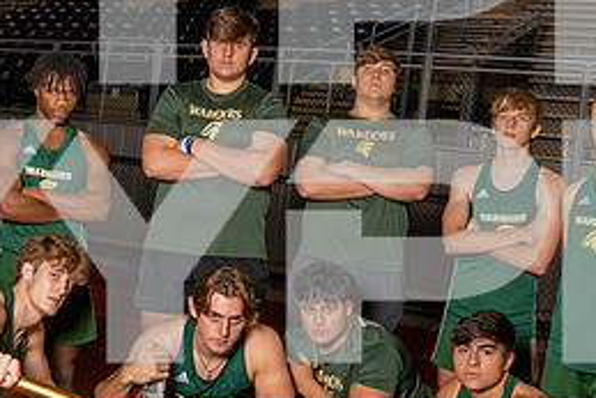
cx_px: 242
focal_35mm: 56
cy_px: 243
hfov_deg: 35.5
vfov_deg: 24.2
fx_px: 928
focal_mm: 25
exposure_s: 1/250
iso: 640
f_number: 8
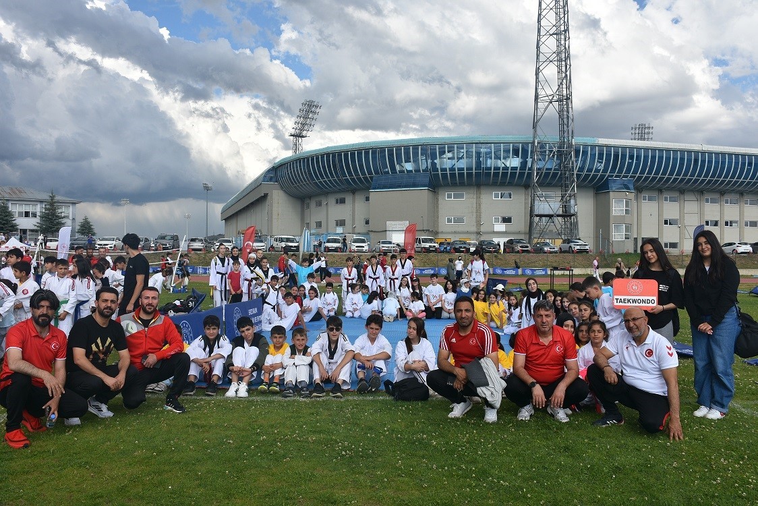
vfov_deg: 40.0
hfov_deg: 57.2
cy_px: 253
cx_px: 379
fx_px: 695
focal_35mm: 33
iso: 180
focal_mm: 22
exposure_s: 1/500
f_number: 8
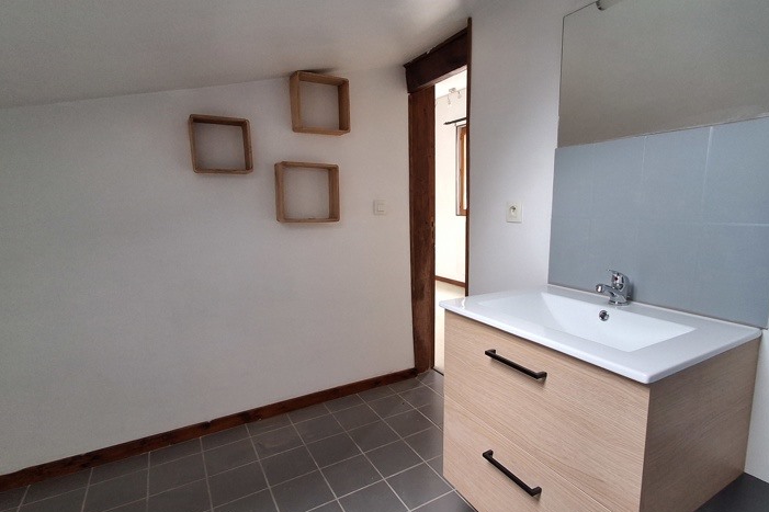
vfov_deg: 64.5
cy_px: 259
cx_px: 421
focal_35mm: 19
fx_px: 406
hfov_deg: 86.7
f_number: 2.2
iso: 200
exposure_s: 1/50
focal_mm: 1.64
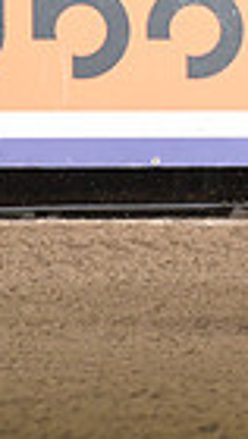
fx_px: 17237
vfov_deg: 1.5
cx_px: 895
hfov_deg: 0.8
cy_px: -14
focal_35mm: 1478
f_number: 6.3
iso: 1250
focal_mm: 340
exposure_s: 1/250
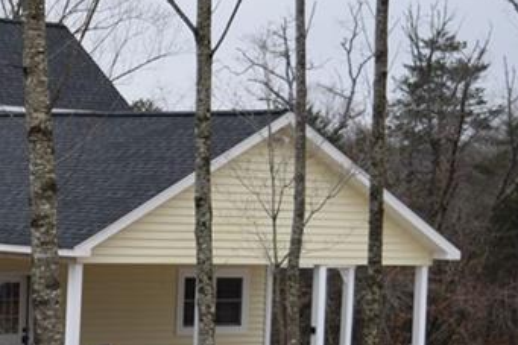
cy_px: 266
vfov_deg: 10.1
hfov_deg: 14.8
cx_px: -50
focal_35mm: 135
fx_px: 1941
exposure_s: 1/400
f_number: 4.2
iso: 100
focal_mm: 30
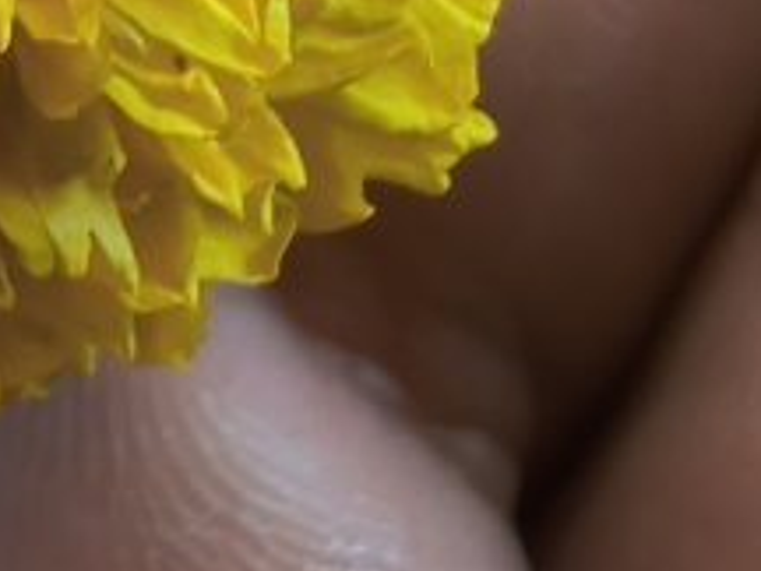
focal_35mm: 100
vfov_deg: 13.6
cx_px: -289
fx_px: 2198
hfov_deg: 18.0
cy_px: -370
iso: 165
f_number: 2.2
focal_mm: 5.52
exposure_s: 1/50
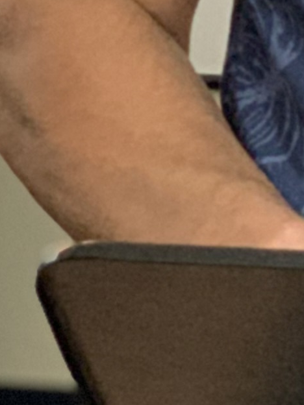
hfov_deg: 4.3
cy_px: -584
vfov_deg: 5.7
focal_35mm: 336
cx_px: 709
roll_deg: -1.4
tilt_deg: +1.3
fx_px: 3934
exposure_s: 1/50
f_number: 2.4
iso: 250
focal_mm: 6
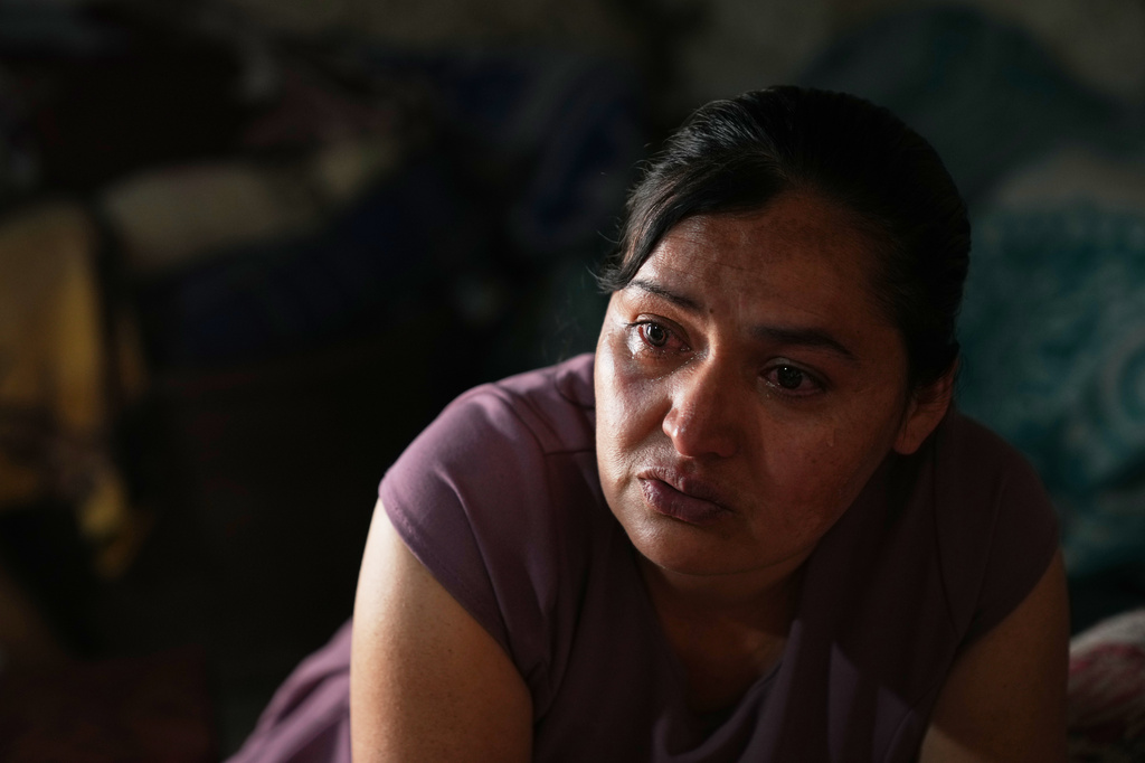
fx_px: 2226
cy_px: 382
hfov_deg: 28.9
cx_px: 572
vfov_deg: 19.4
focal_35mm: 70
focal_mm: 70
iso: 800
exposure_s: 1/60
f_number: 2.8
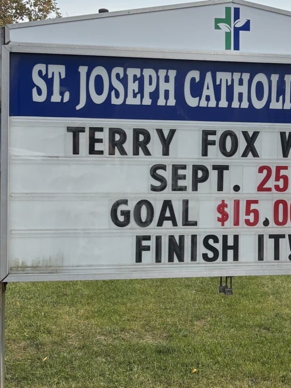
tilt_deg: -0.6
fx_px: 774
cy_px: 161
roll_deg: -2.0
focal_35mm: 69
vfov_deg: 28.1
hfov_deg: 20.6
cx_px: 294
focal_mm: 5.96
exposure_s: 1/1721
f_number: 1.6
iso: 50
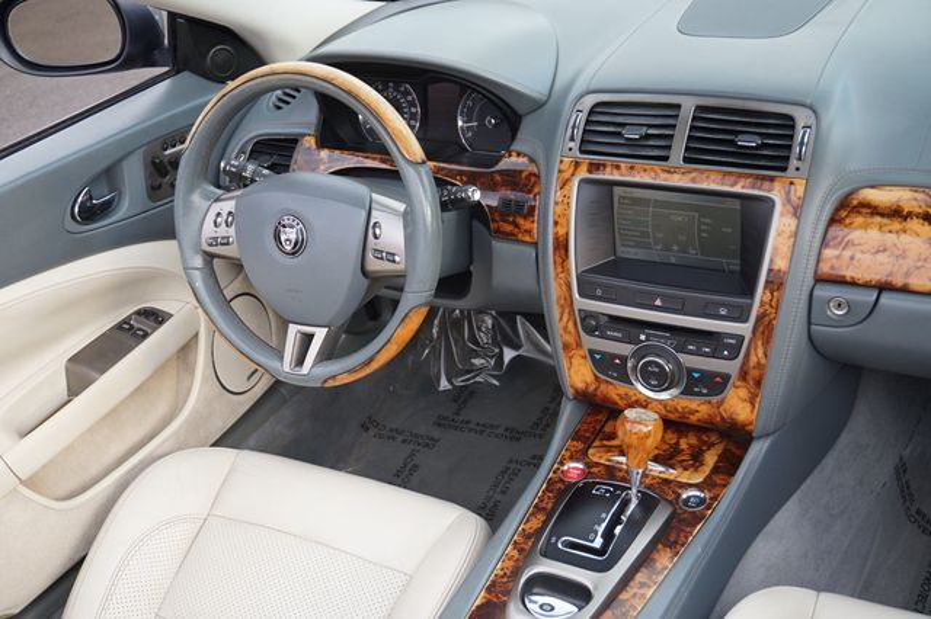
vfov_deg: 30.8
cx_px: 466
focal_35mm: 44
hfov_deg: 45.0
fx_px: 1124
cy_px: 310
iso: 200
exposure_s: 1/160
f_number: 4.5
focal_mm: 29
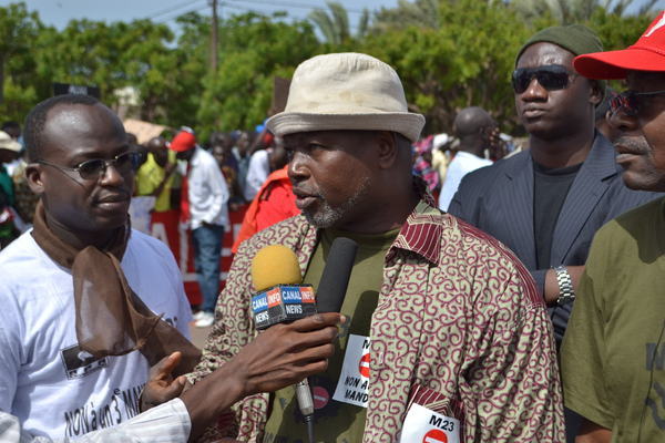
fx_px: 887
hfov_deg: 41.1
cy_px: 222
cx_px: 332
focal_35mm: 48
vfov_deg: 28.1
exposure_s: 1/640
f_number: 4.8
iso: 100
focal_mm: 32
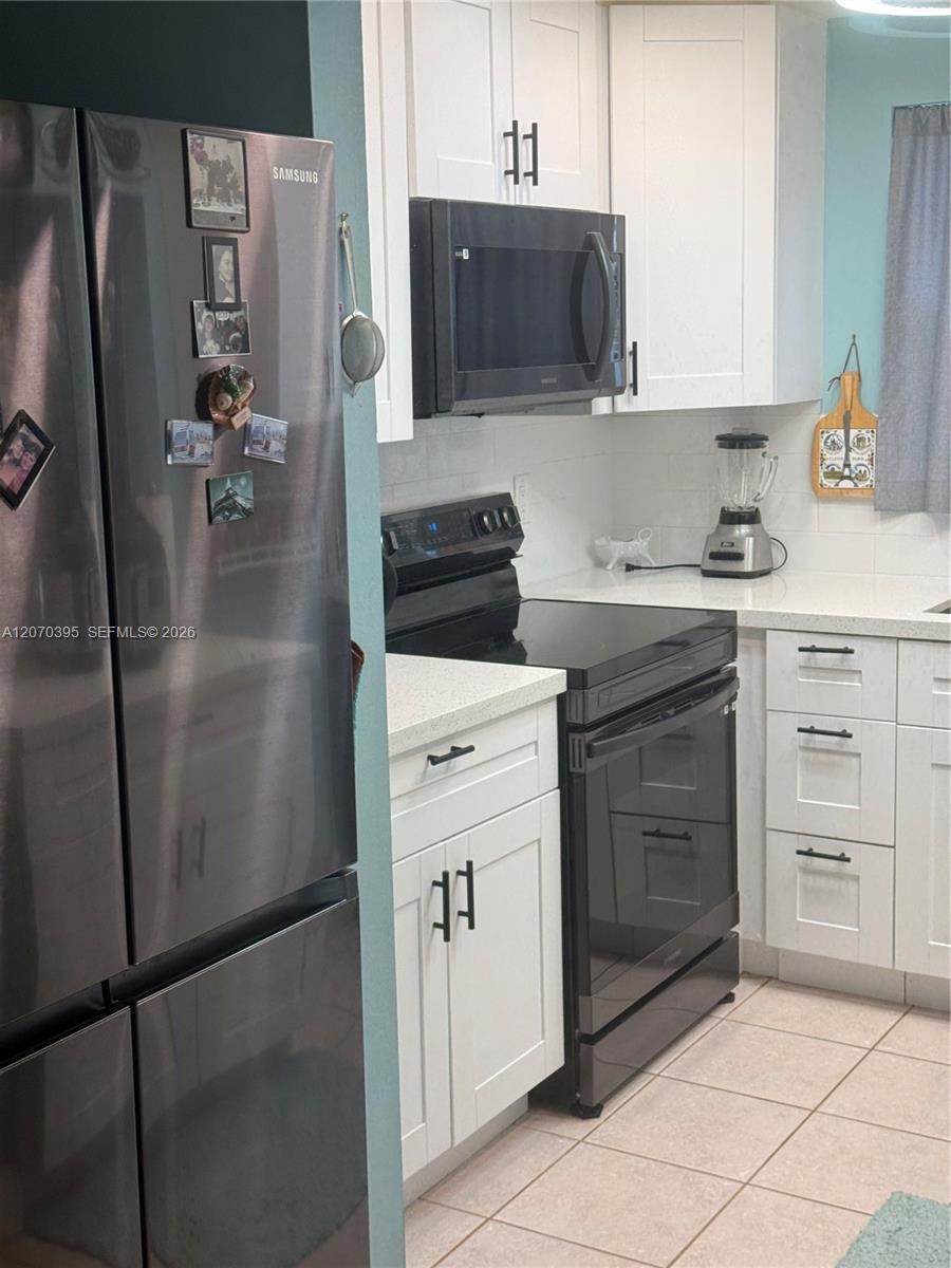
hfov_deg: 30.3
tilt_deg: -9.4
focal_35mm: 48
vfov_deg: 39.7
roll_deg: +1.2
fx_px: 1758
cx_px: 476
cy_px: 634
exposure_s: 1/120
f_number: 1.78
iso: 64
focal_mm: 6.76
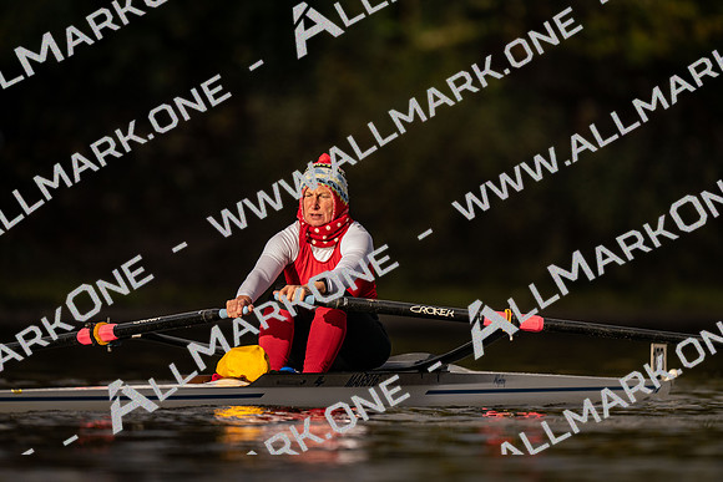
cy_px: 241
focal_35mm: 600
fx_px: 12052
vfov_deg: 2.3
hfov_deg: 3.4
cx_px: 362
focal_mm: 600
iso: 320
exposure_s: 1/2500
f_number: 4
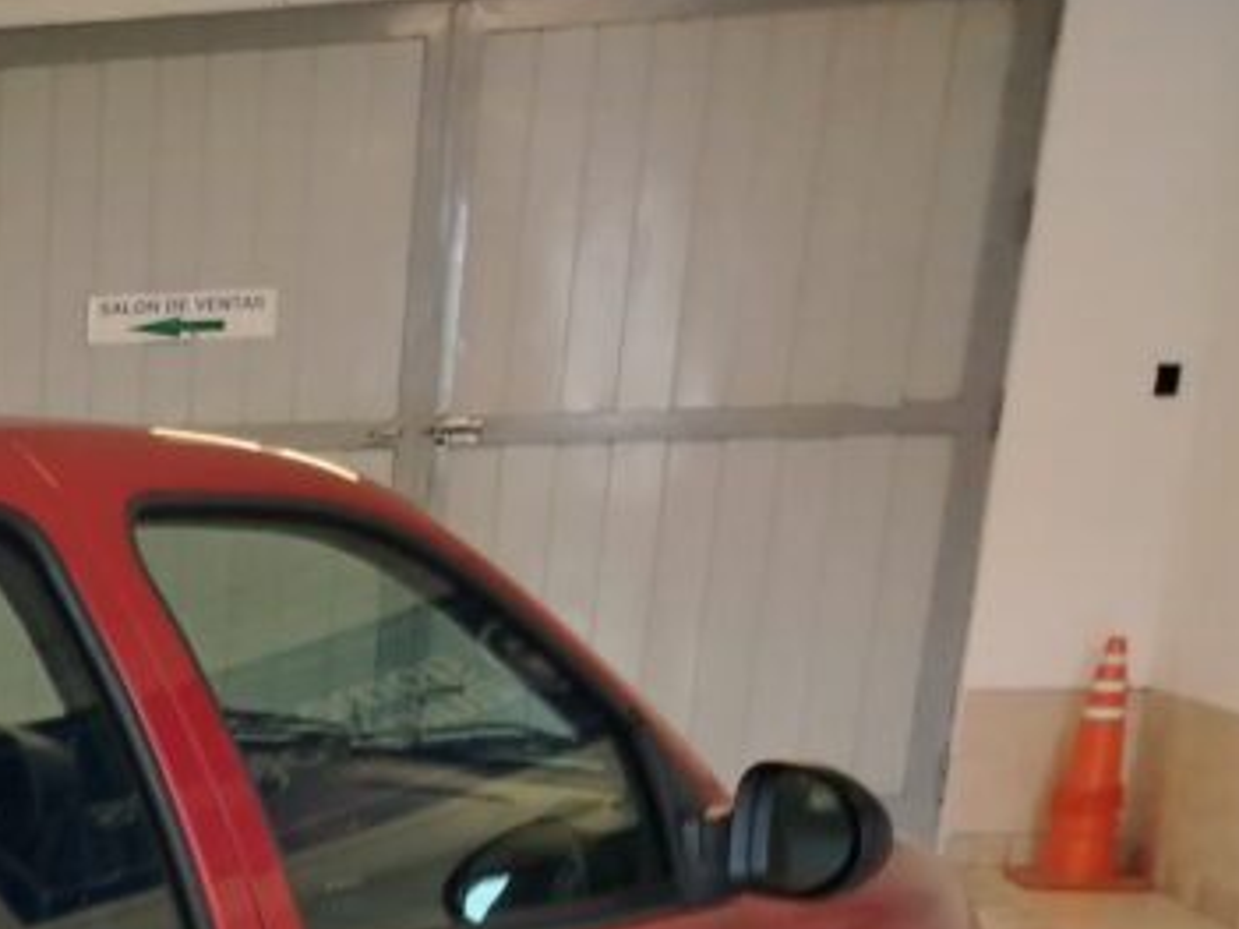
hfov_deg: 23.7
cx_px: -473
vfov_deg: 18.8
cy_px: 1335
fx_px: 2505
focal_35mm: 70
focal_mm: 5.25
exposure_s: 1/50
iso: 559
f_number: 1.75
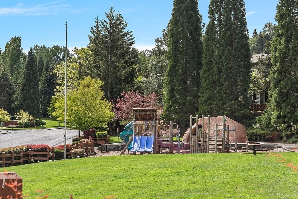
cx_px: 189
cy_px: 135
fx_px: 662
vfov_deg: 17.0
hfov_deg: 25.3
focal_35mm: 80
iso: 1250
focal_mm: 35
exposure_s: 1/800
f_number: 7.1
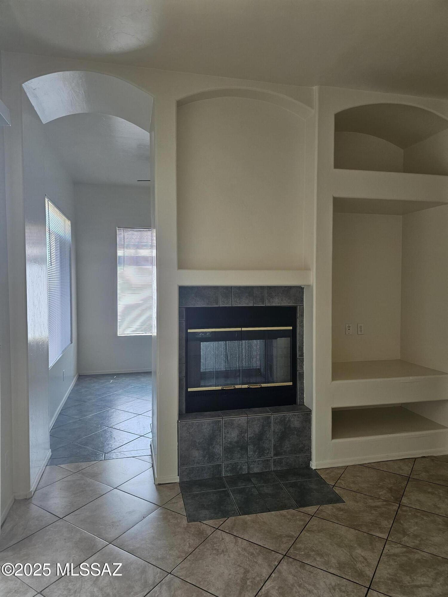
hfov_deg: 58.9
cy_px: 298
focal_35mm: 23
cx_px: 224
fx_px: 397
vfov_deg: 73.9
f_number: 1.7
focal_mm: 6.3
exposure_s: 1/359
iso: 160
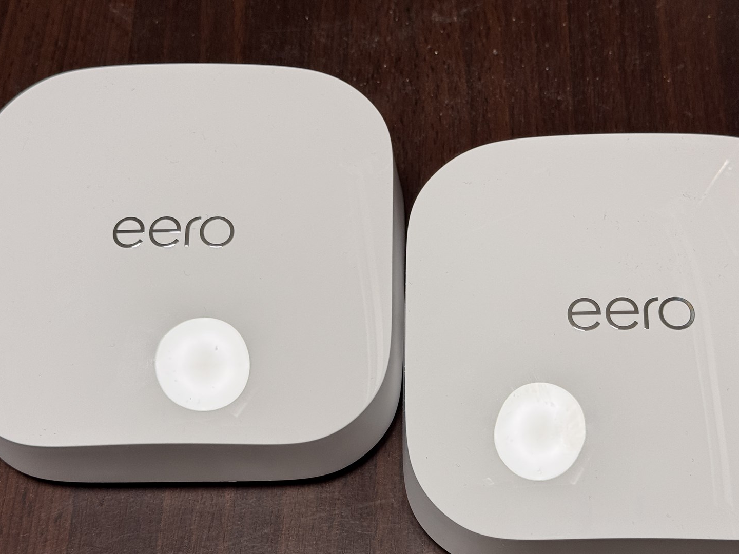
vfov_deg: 22.9
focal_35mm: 64
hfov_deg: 30.2
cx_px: 424
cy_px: 344
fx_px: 1366
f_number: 1.78
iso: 64
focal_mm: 6.76
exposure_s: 1/50
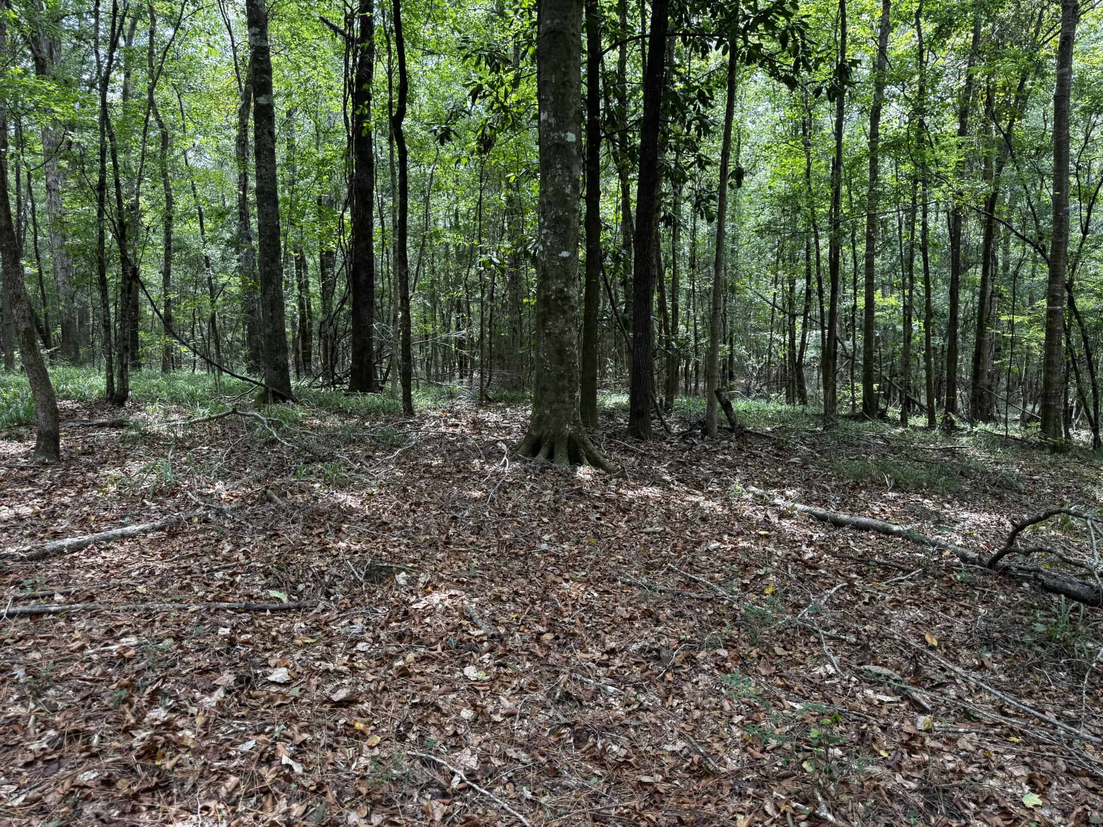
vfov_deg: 56.8
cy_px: 414
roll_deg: +0.3
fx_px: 765
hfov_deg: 71.6
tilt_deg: -5.8
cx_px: 552
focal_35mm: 24
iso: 64
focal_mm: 6.76
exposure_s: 1/121
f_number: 1.78
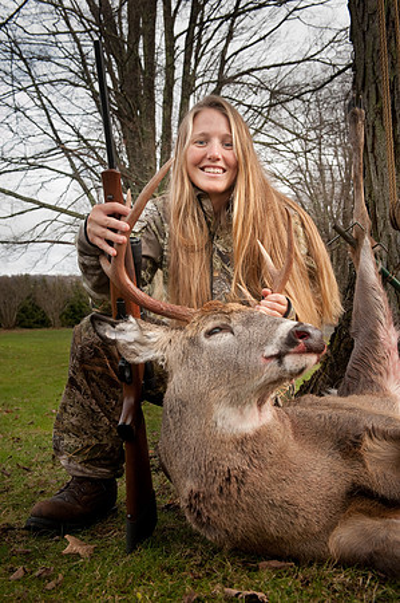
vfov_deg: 54.5
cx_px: 200
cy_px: 302
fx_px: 585
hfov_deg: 37.8
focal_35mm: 35
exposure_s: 1/60
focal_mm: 35
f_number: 8
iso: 400
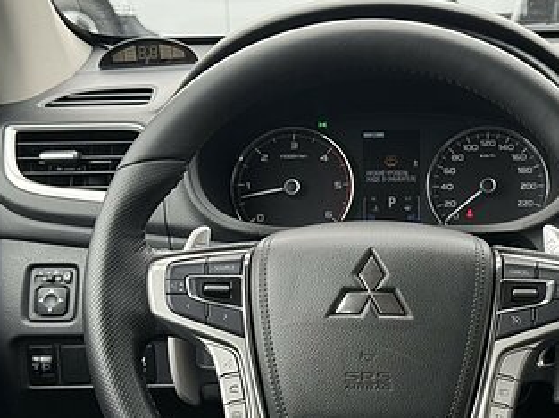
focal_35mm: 84
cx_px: 464
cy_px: 266
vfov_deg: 17.5
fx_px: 1355
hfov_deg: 22.9
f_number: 1.78
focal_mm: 6.76
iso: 125
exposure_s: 1/240
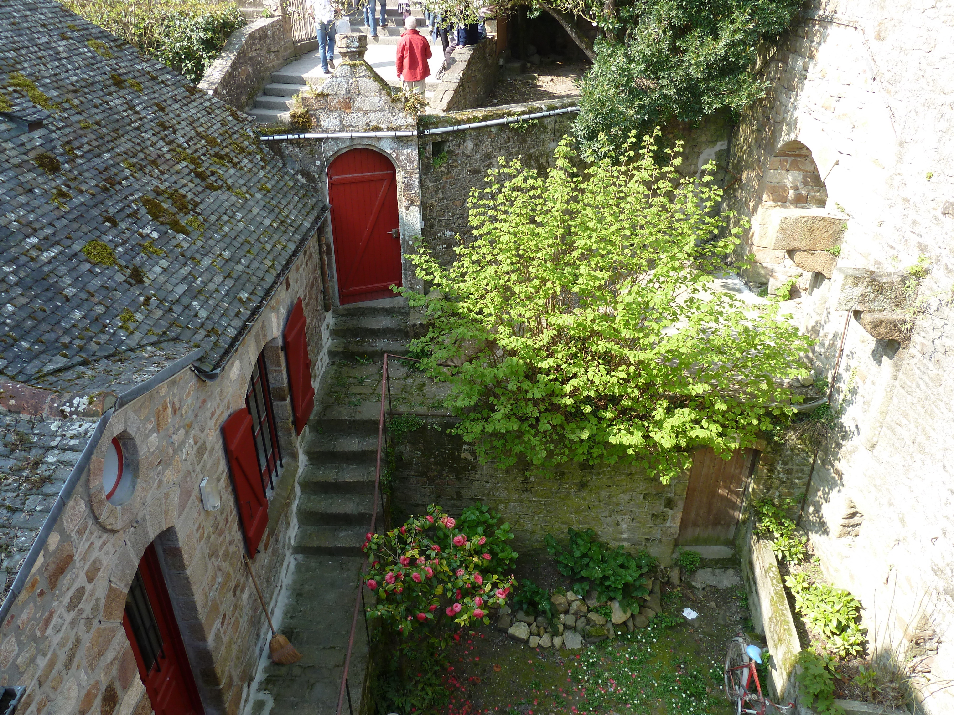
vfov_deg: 54.9
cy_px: 358
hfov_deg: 69.4
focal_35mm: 25
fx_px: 689
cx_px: 477
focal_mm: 4.1
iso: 80
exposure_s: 1/125
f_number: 4
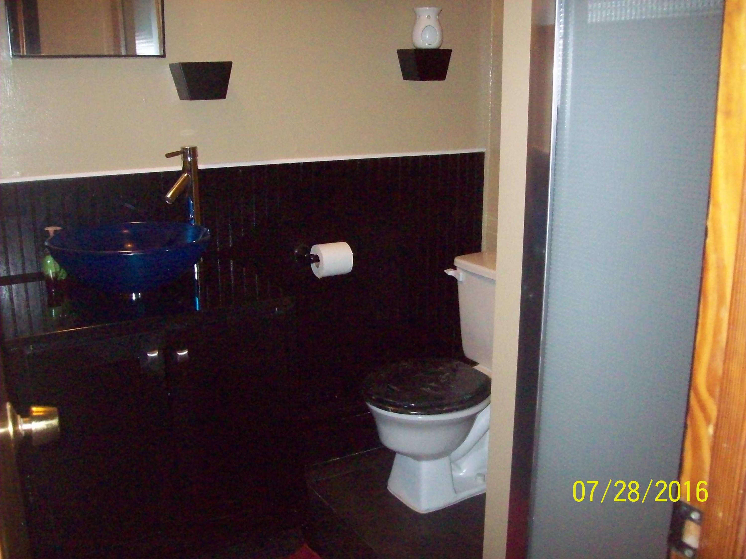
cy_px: 280
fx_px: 776
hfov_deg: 51.4
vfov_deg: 39.7
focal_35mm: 36
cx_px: 373
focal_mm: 6
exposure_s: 1/128
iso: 800
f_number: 2.7
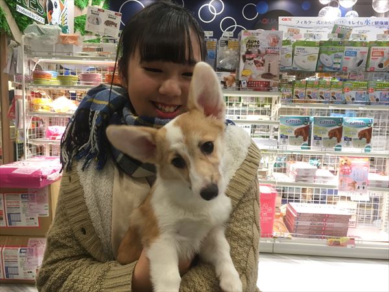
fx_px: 326
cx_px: 194
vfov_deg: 48.2
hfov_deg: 61.7
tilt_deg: -6.7
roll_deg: -1.1
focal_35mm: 29
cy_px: 146
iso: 80
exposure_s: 1/30
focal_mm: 4.15
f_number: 2.2
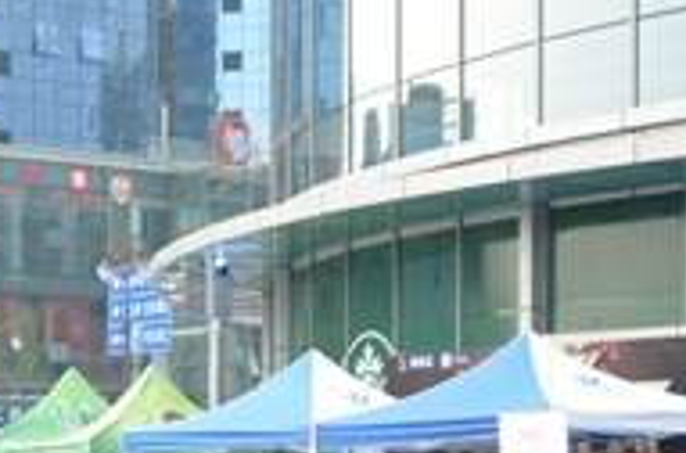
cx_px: -18
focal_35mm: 110
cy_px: 559
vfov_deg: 12.1
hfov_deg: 18.1
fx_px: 2089
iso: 100
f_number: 4
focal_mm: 28
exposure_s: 1/60
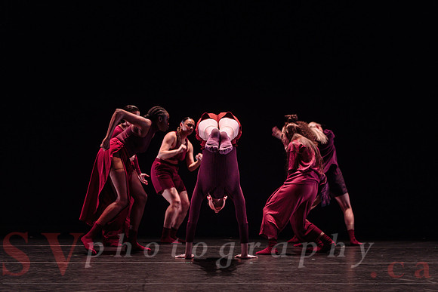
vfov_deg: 23.5
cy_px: 147
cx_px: 232
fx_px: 702
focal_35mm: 58
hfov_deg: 34.6
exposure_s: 1/200
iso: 1250
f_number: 2.8
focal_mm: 48
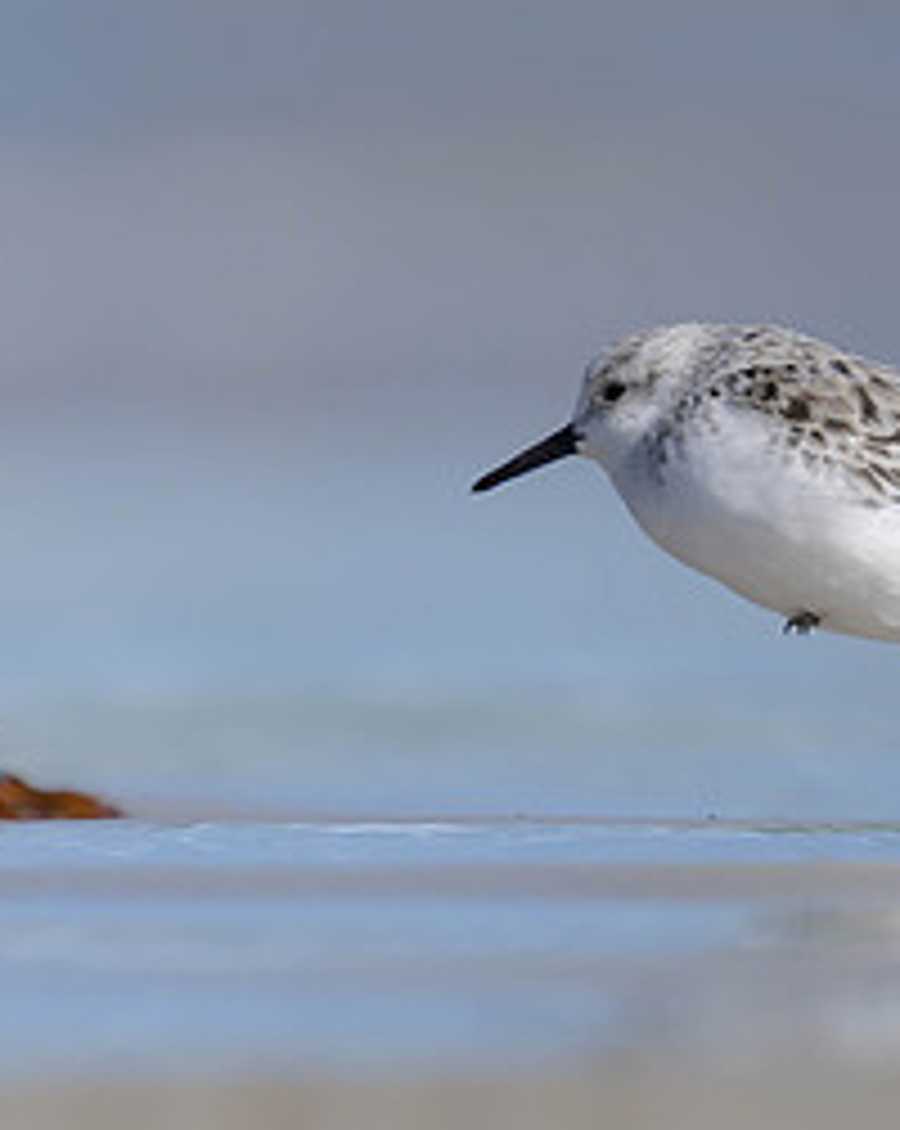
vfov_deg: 1.0
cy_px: 524
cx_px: -28
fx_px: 68056
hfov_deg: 0.8
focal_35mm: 2039
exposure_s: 1/3200
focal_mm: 560
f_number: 4
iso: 140
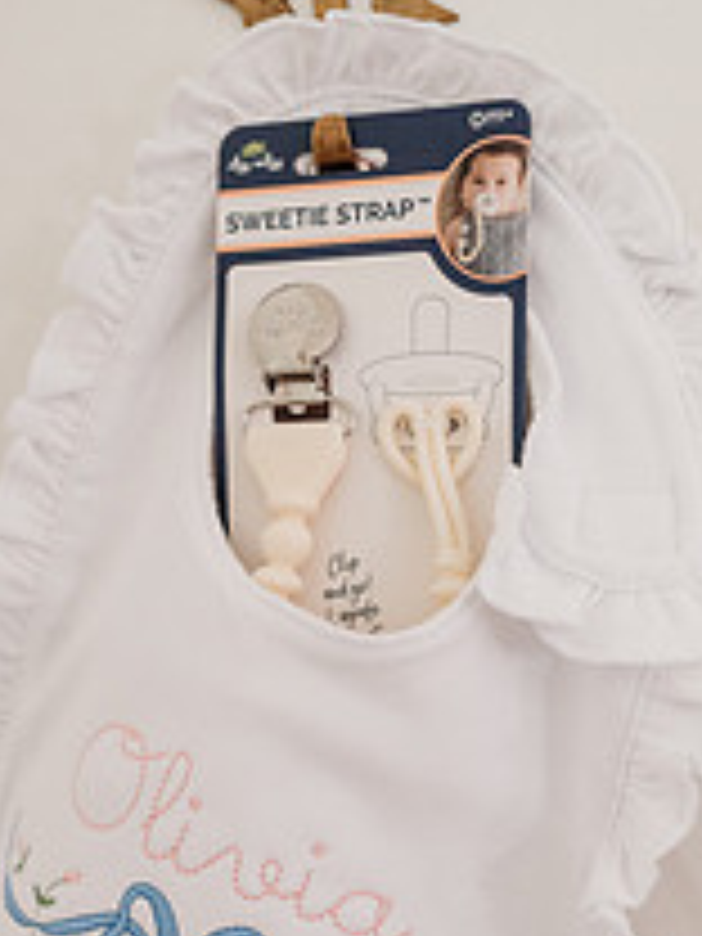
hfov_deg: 29.1
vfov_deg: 37.1
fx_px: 1352
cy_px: 720
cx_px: 414
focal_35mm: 50
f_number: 2.8
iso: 2000
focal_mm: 24
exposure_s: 1/200
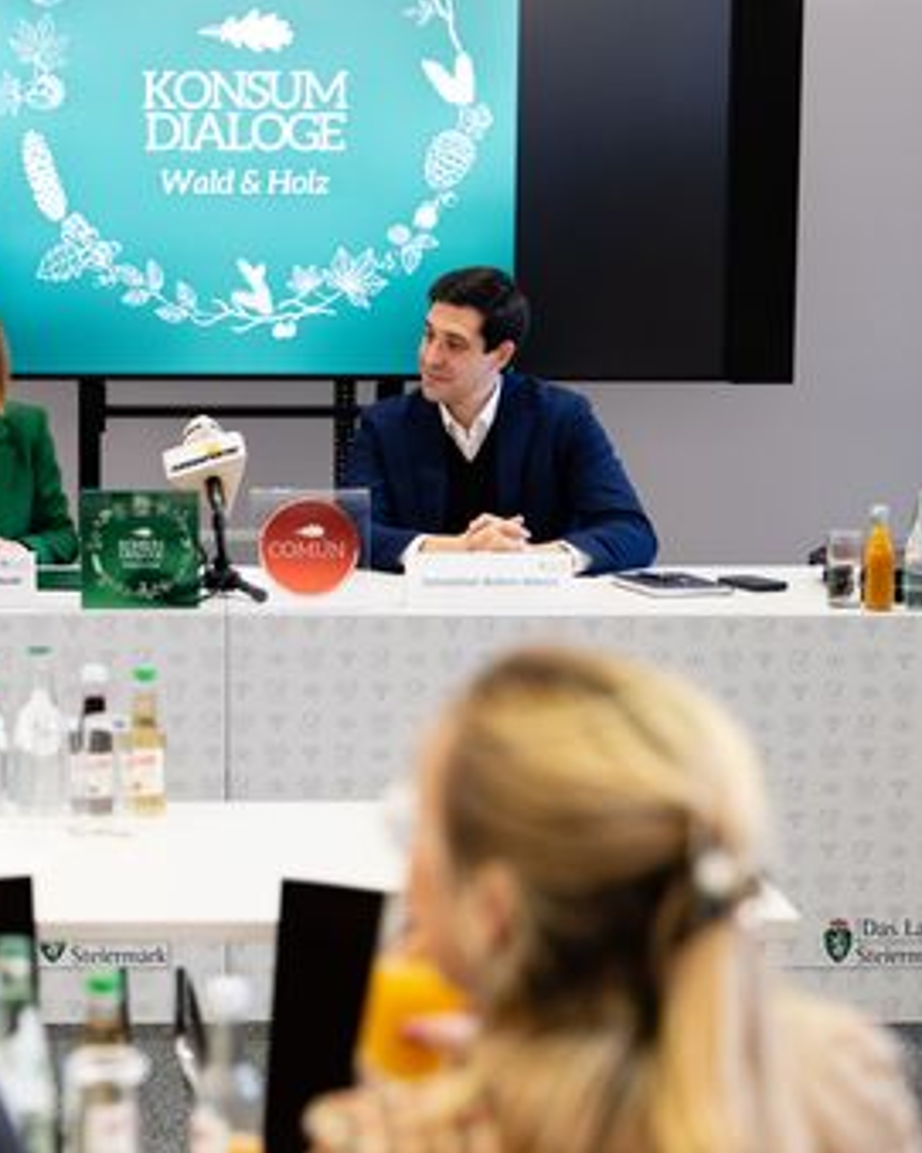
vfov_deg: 18.3
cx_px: 112
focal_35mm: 105
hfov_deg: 14.5
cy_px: 575
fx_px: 3583
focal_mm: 74
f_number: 3.2
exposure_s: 1/250
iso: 2000
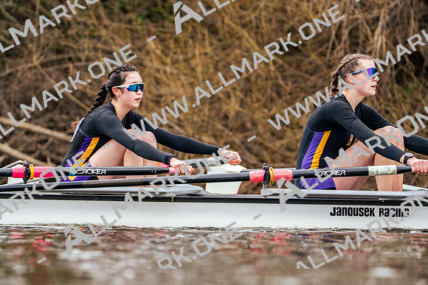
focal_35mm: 353
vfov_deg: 3.9
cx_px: 214
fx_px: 4198
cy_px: 142
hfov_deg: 5.8
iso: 3200
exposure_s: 1/2000
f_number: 6.3
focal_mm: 353
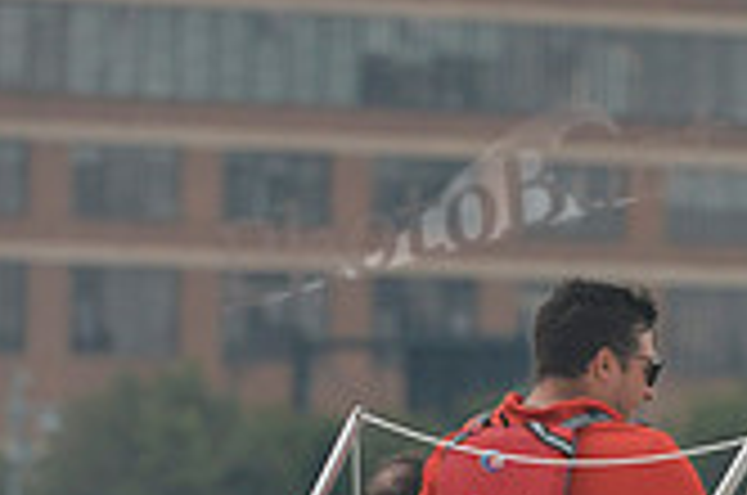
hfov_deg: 2.1
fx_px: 20317
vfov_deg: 1.4
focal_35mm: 981
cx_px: 1084
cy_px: 781
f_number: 7.1
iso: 400
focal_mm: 280
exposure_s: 1/1000
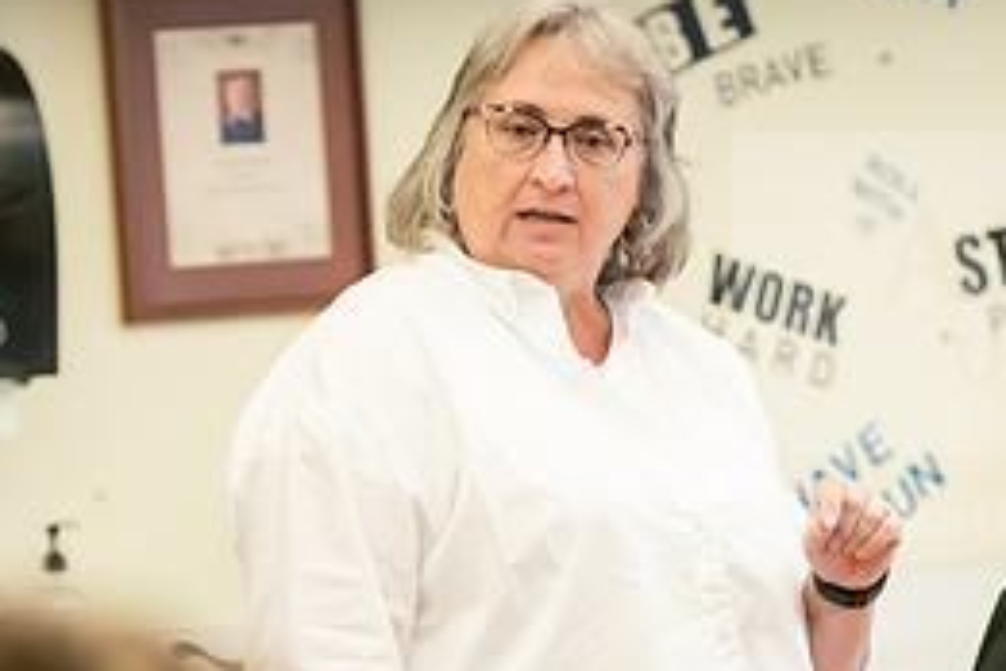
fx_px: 7209
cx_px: 617
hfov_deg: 8.0
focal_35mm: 258
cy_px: 600
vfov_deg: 5.3
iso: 1600
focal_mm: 116
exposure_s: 1/200
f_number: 2.8
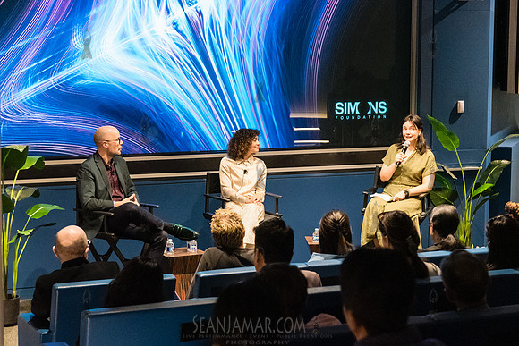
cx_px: 259
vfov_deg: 16.7
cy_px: 179
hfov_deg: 24.8
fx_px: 1179
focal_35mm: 82
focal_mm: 60
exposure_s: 1/200
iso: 6400
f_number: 3.5
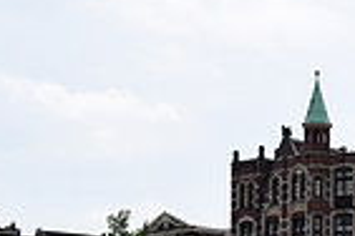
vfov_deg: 11.4
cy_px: 368
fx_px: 1134
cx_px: 473
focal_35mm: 115
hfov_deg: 16.7
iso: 100
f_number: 11
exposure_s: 1/160
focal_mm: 28
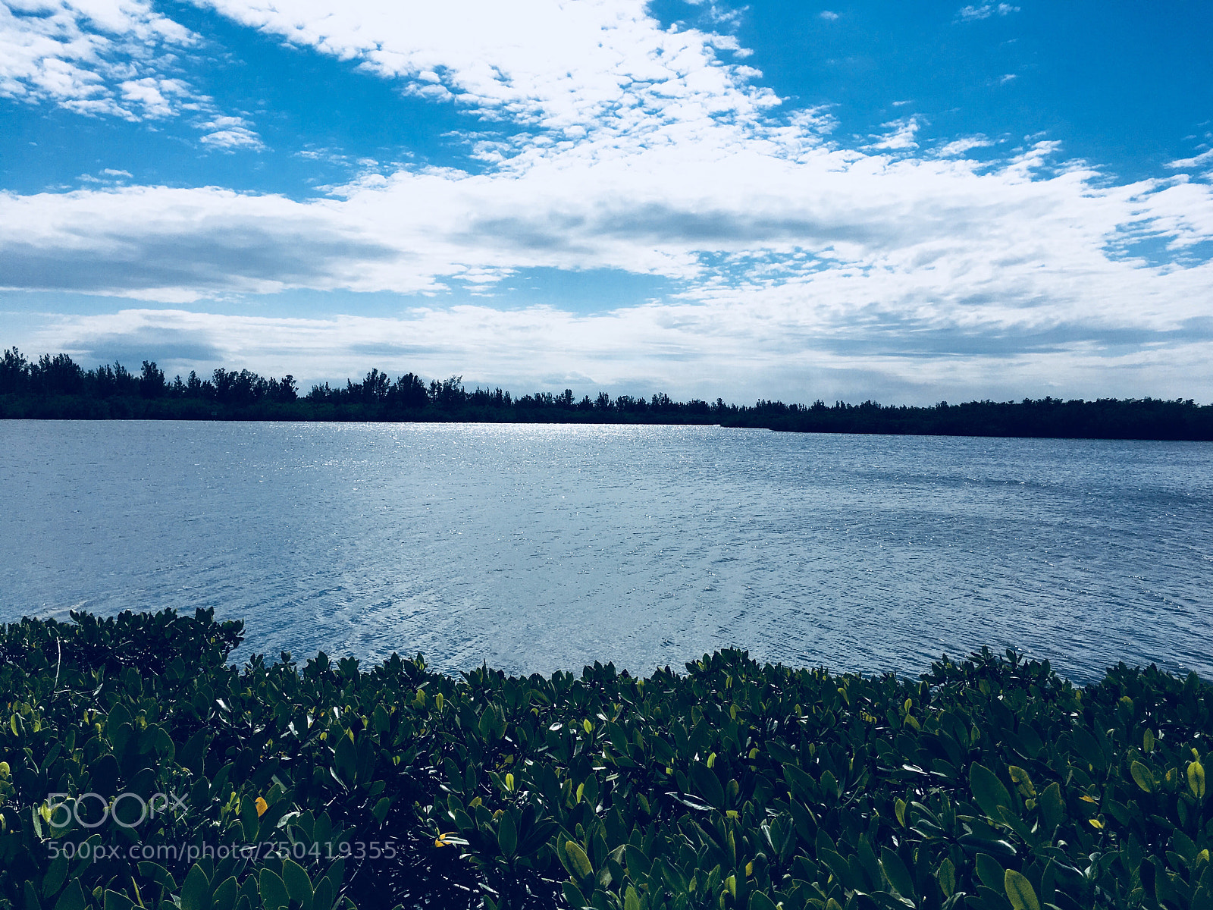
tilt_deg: -2.8
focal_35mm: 29
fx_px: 1016
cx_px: 606
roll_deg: -0.1
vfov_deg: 48.2
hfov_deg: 61.7
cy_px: 455
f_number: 2.2
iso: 25
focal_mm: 4.15
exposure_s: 1/6993
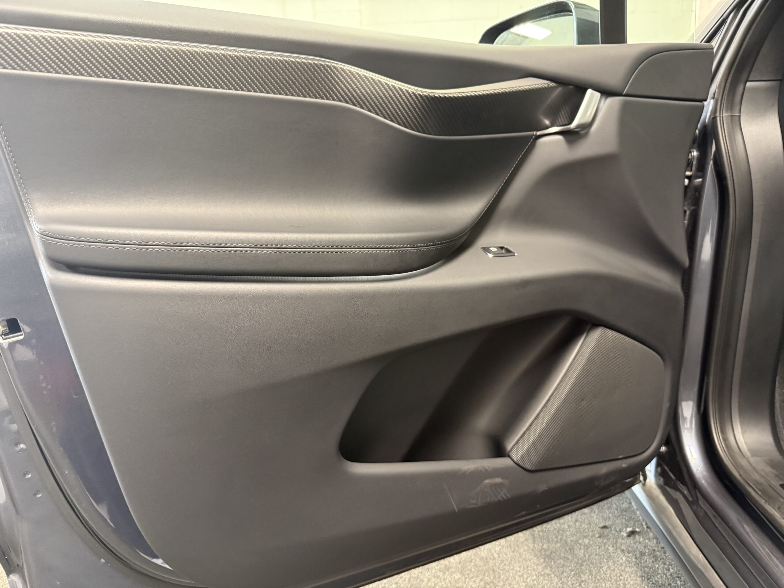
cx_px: 392
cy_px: 294
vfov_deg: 56.8
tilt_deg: -15.7
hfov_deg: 71.6
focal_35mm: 24
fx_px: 544
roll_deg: +1.6
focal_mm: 6.76
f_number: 1.78
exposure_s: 1/33
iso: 640
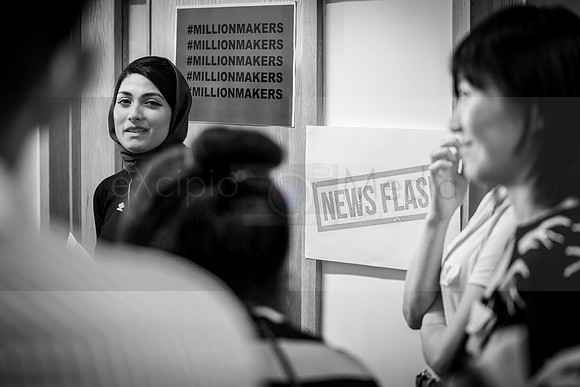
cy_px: 193
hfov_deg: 28.2
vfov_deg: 19.1
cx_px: 290
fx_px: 1153
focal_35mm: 72
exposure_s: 1/125
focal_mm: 70
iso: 800
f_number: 2.8
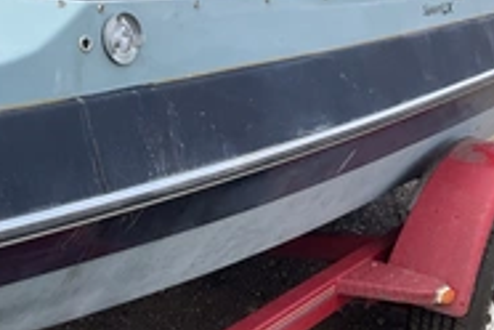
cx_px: 109
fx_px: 892
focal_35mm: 65
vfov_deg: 20.9
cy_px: 114
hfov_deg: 30.3
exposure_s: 1/842
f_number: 1.8
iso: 25
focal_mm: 3
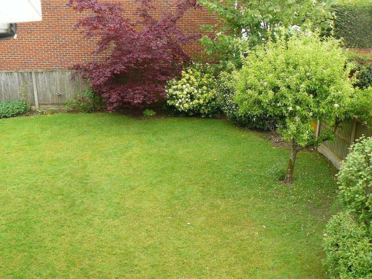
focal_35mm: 36
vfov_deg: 39.7
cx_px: 186
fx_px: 387
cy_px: 140
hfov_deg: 51.4
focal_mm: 6
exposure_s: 1/100
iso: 100
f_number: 4
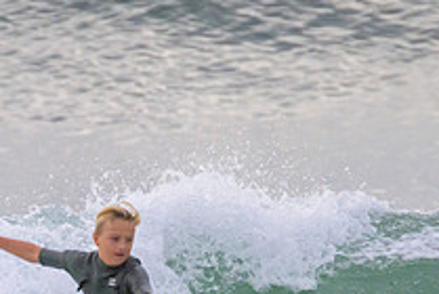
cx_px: 155
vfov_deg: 0.6
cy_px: 396
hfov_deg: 0.9
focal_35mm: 2218
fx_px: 27085
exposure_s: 1/2000
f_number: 11
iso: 2500
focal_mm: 800
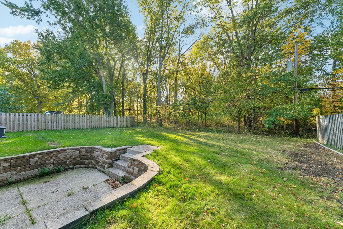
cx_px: 172
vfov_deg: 81.2
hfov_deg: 104.3
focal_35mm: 14
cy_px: 114
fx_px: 133
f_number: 8
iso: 400
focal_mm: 14
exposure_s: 1/100
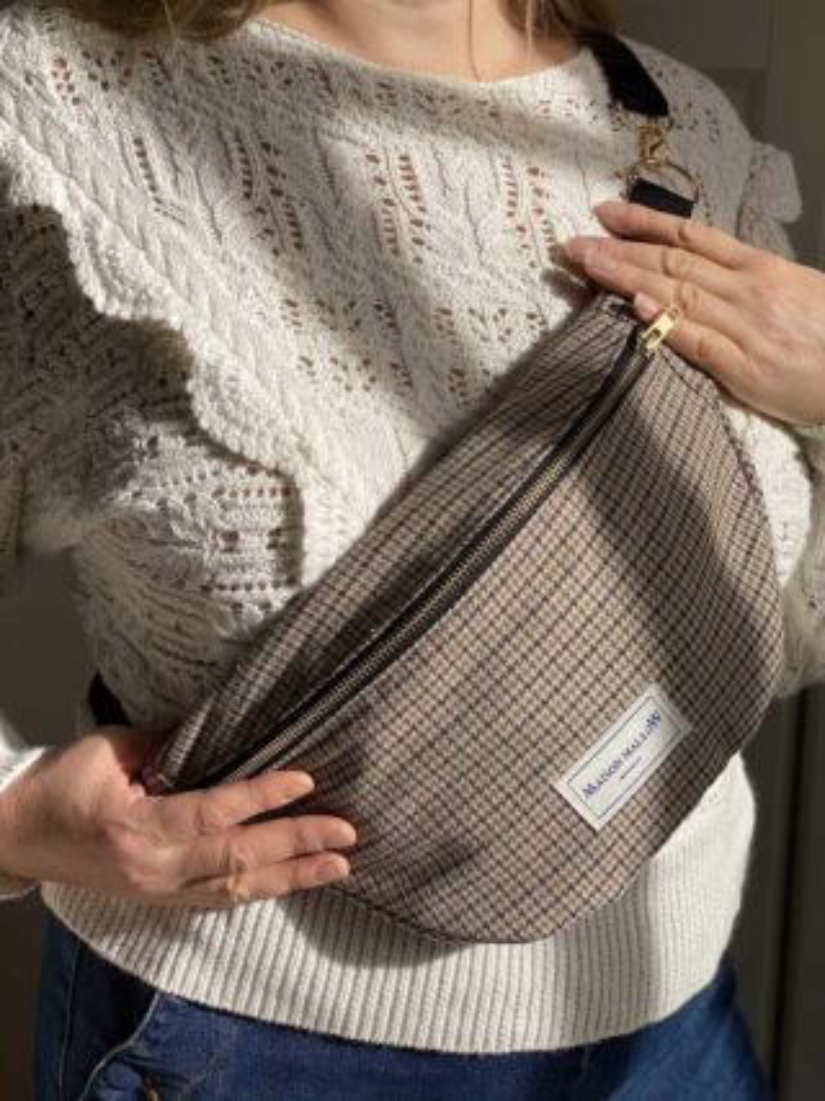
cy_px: 550
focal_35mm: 52
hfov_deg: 28.0
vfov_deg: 36.8
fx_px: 1653
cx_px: 412
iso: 20
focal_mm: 6
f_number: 2
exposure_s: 1/1497
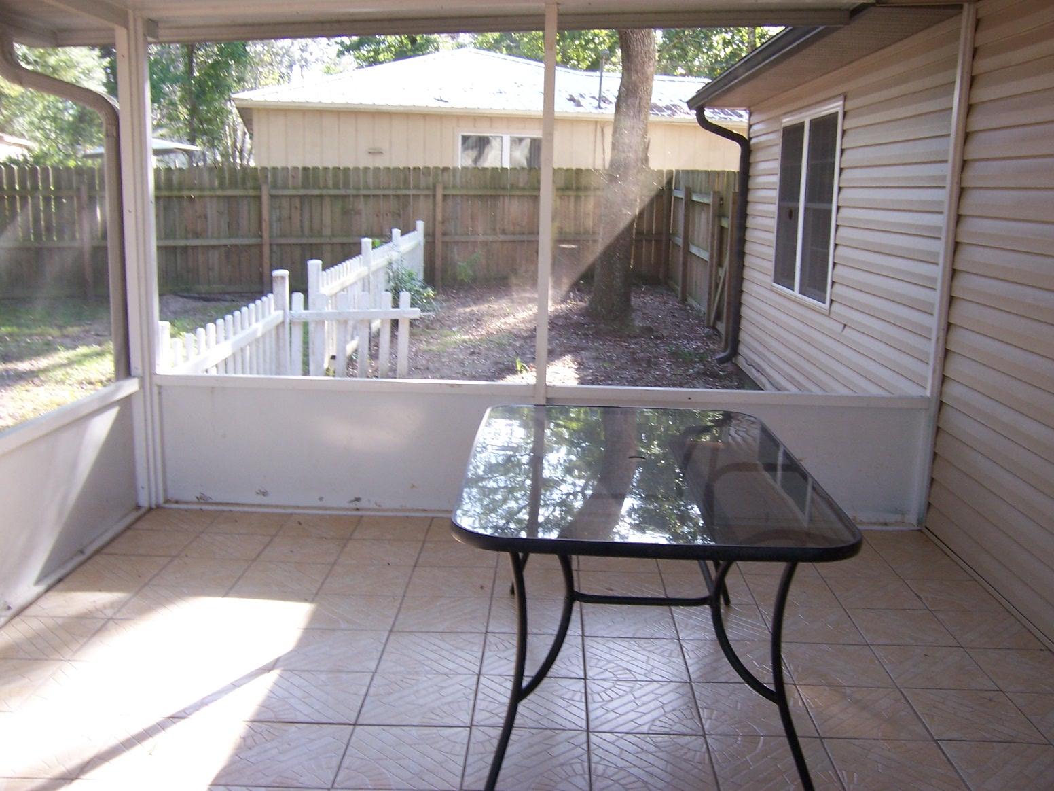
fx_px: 1005
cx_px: 527
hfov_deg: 55.4
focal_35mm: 33
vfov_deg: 42.9
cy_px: 396
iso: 80
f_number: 3.4
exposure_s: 1/30
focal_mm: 5.5
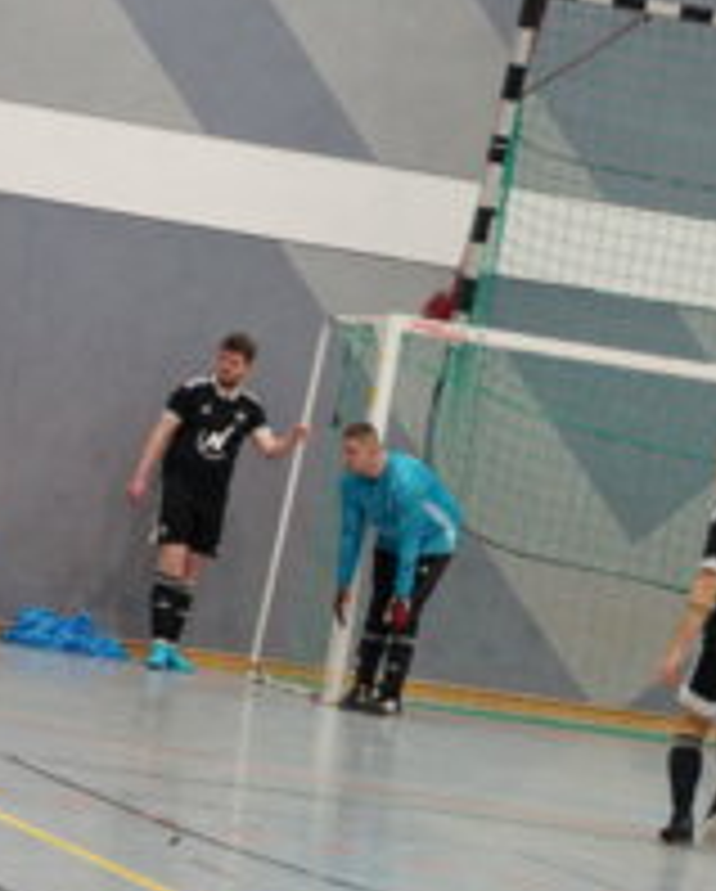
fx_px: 4121
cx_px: -90
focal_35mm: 156
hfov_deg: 9.8
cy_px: 590
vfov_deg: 12.3
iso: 2000
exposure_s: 1/100
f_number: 5.6
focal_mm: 55
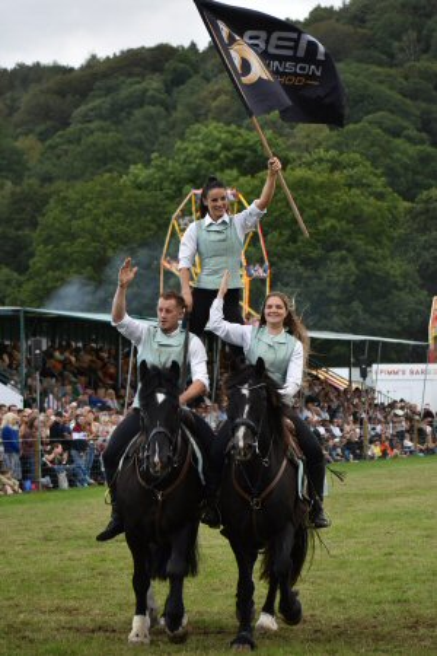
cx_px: 218
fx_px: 2321
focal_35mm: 128
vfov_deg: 16.1
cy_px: 328
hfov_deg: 10.8
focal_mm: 85
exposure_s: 1/1000
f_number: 4.8
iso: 450
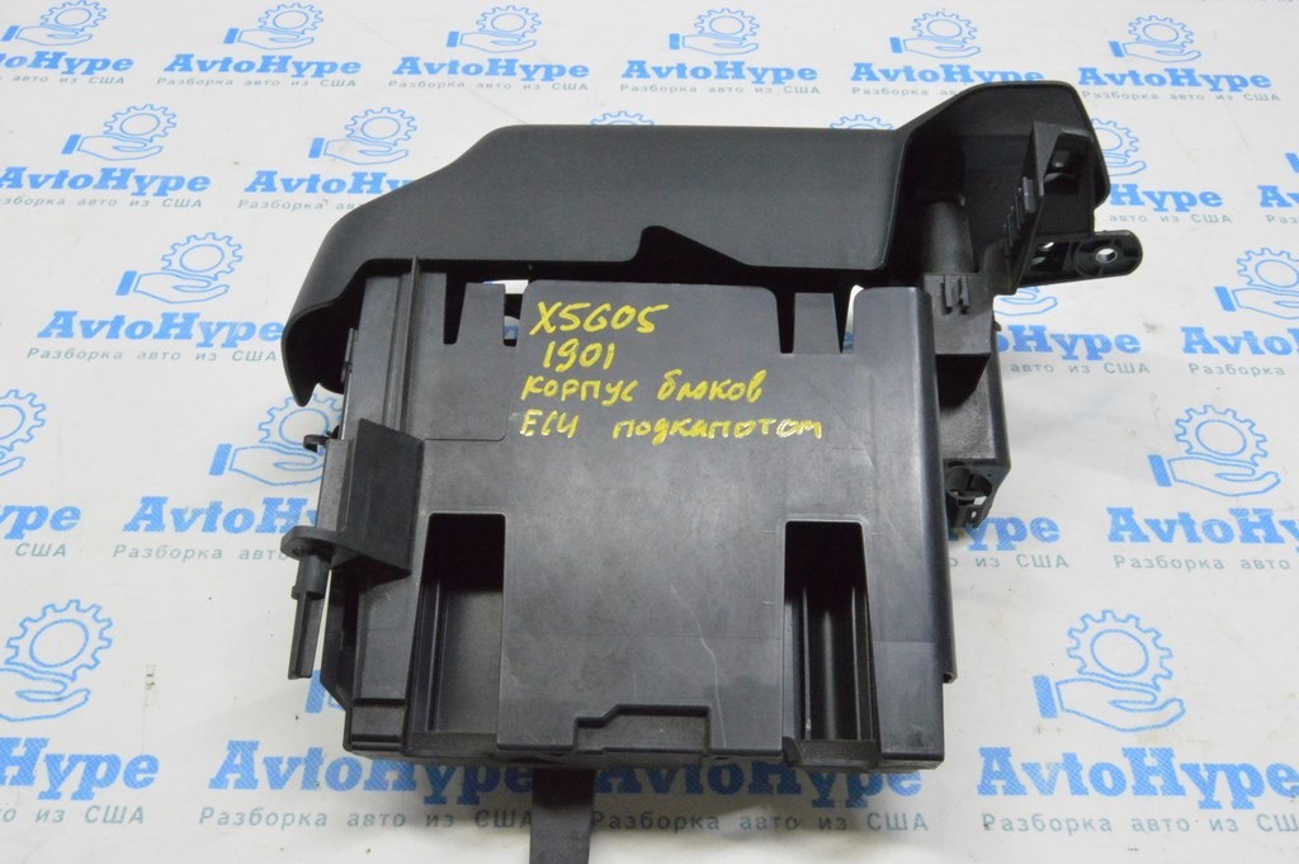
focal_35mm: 34
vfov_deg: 38.3
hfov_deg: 55.1
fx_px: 1244
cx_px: 650
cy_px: 432
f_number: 20
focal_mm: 23
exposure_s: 1/20
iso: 6400
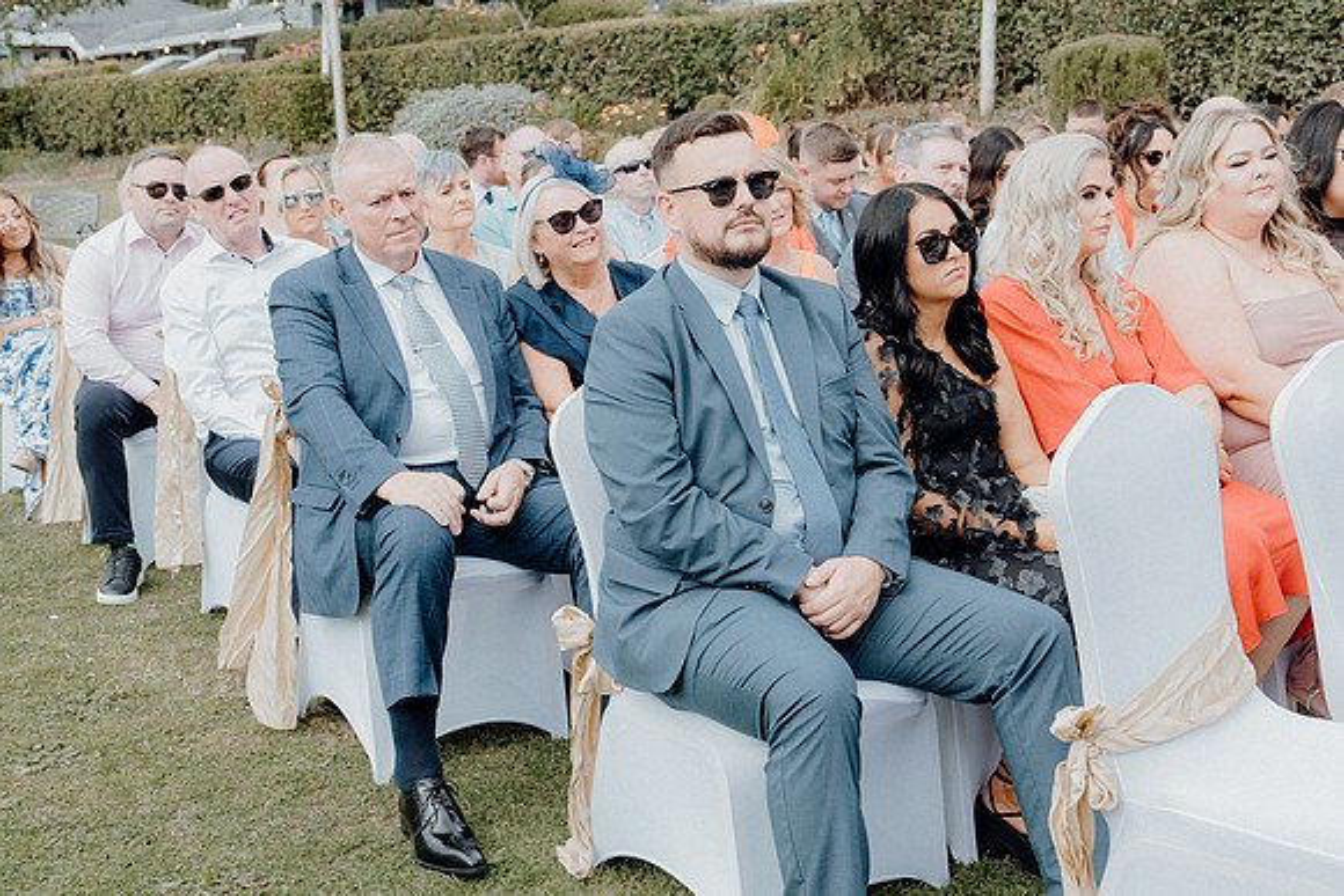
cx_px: 672
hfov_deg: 43.6
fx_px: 1680
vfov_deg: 29.9
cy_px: 448
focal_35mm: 45
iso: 125
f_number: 3.5
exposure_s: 1/400
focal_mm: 30
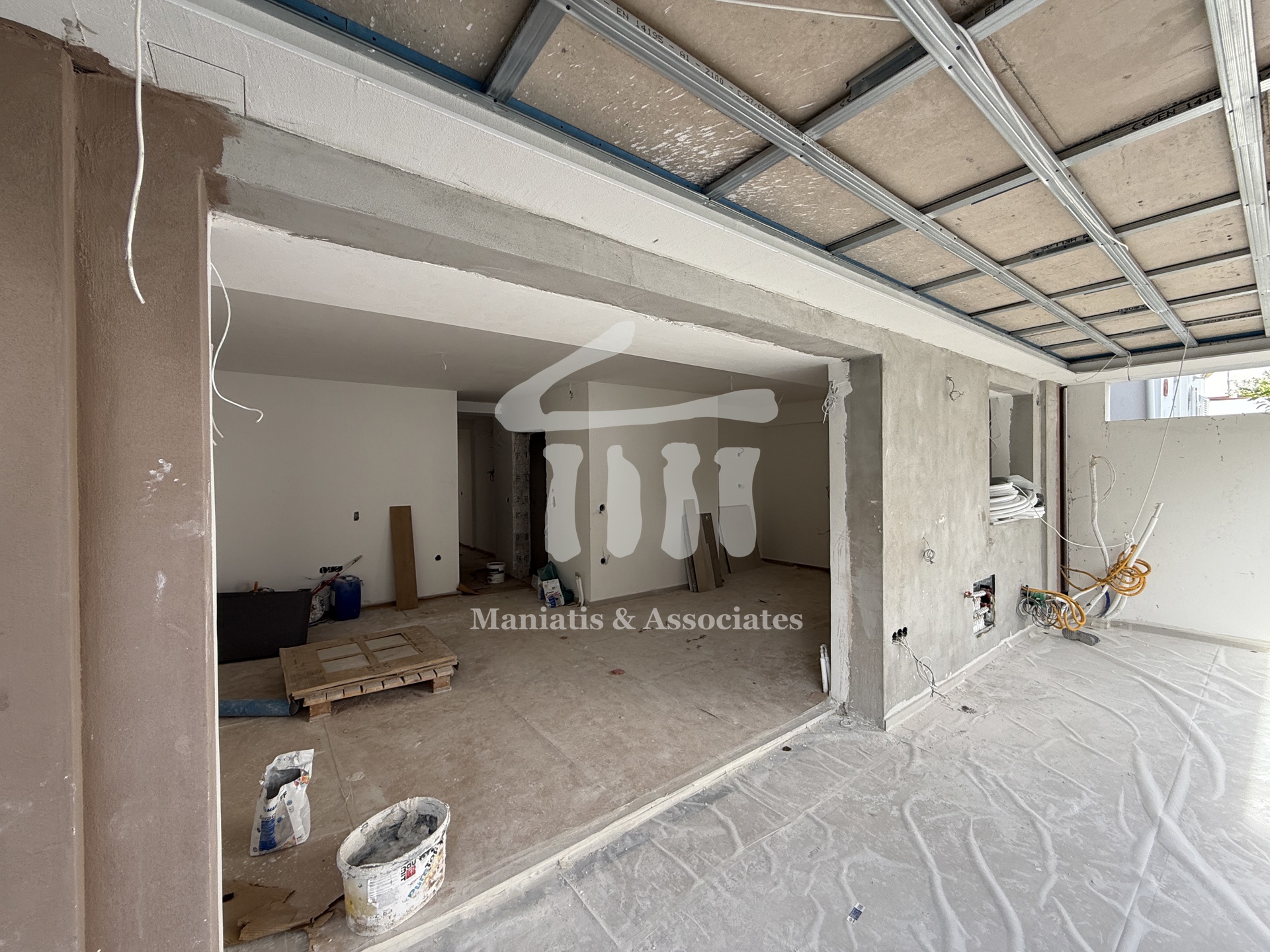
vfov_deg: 85.7
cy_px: 476
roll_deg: -0.4
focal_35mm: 14
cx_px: 635
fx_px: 514
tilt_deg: +0.5
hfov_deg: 102.1
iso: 64
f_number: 2.2
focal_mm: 2.22
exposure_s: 1/289
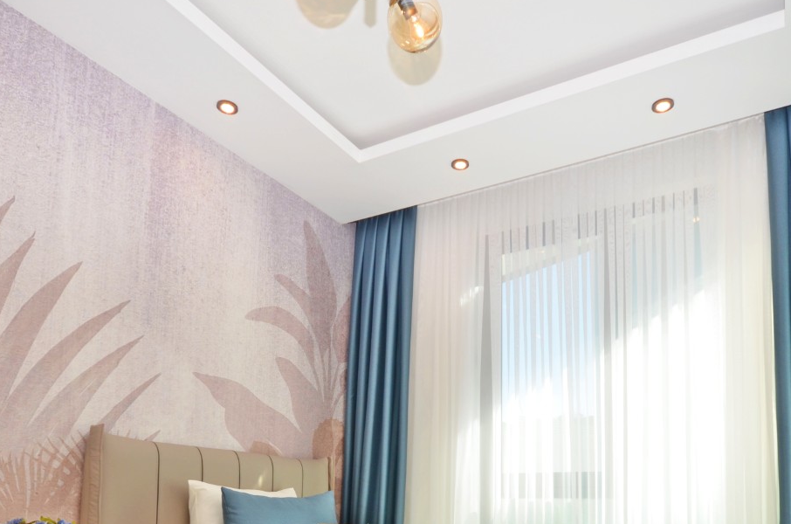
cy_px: 445
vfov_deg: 44.5
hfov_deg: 67.4
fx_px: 592
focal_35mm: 27
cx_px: 427
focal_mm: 10
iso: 200
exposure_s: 1/100
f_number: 5
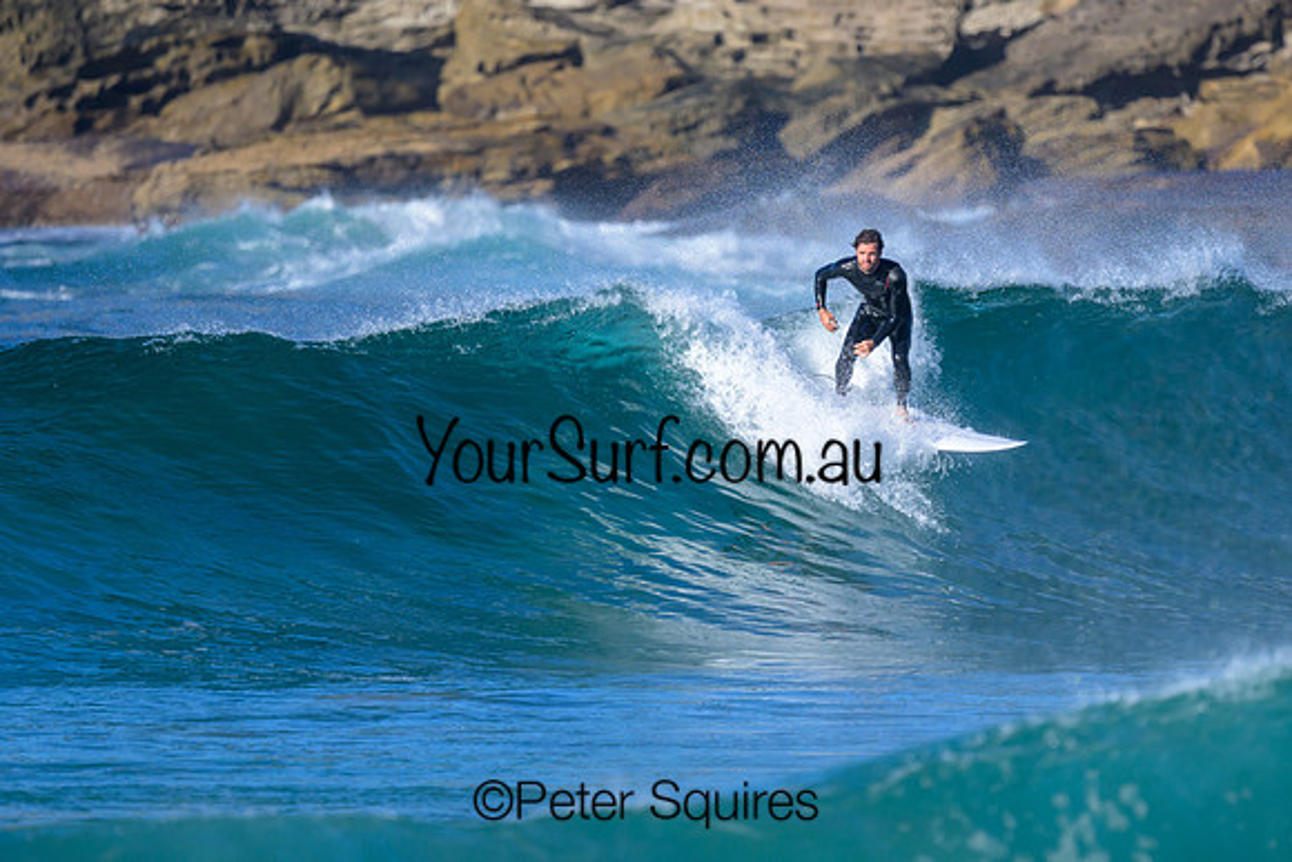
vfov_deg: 1.3
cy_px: 435
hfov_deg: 1.9
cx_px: 717
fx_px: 39483
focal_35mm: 1100
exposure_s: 1/2000
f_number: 6.3
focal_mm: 800
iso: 400
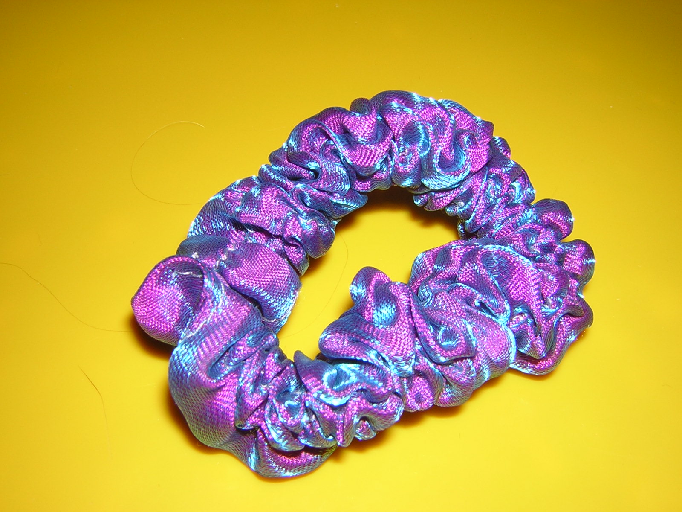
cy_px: 256
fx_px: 709
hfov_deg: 51.4
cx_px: 341
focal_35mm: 36
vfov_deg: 39.7
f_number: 5.2
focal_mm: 4.7
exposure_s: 1/60.1
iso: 100
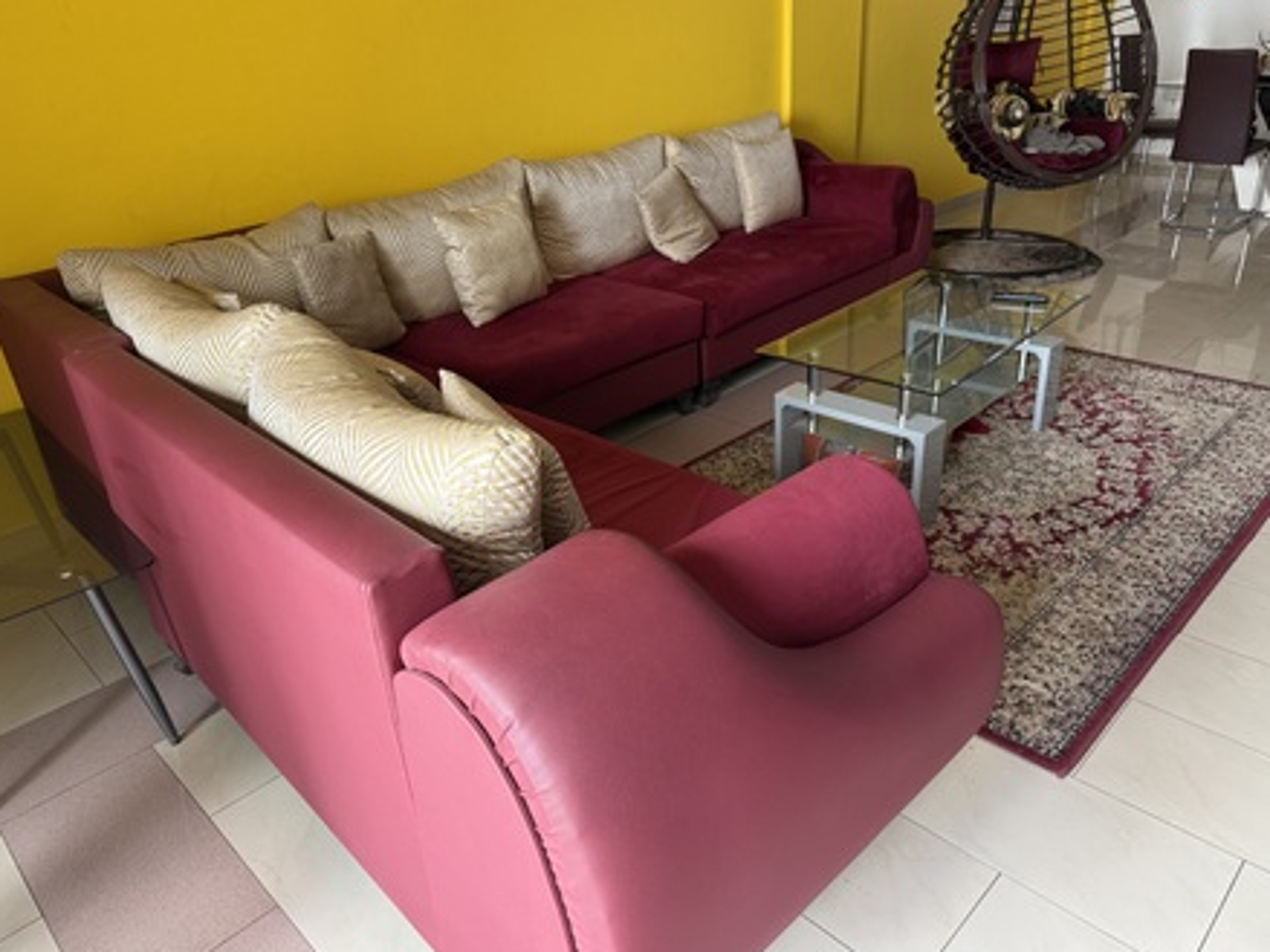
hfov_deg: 69.4
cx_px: 644
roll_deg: +3.4
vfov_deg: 54.8
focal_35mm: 25
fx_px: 917
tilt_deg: -25.9
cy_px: 462
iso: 200
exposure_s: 1/71
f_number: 1.78
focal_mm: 6.76
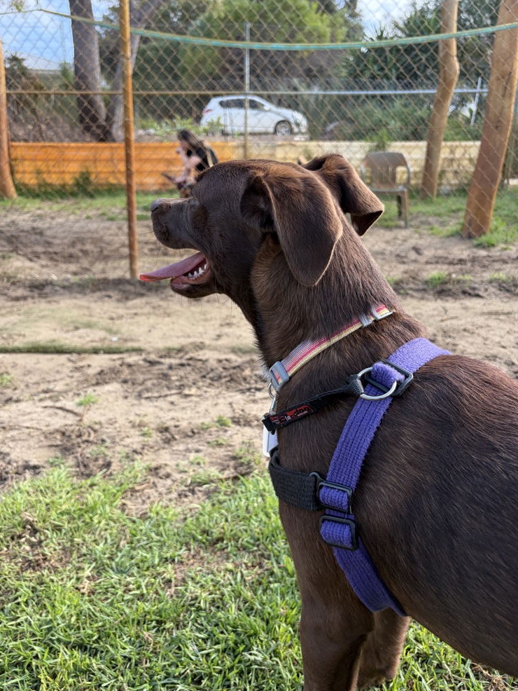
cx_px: 260
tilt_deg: -17.7
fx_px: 538
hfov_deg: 51.4
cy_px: 336
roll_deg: -3.7
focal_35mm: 27
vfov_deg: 65.3
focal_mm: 5.96
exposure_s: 1/435
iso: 50
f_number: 1.6
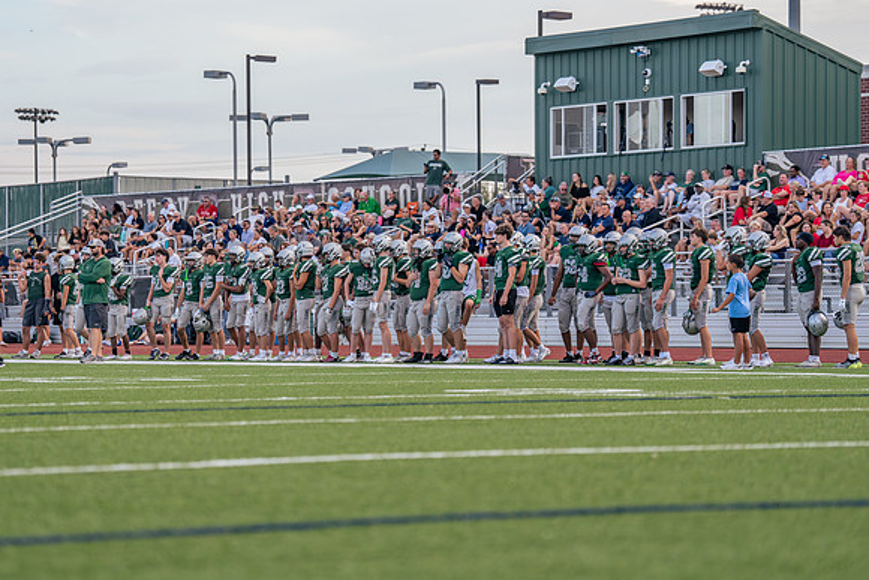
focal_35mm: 132
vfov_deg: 10.4
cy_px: 262
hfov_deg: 15.5
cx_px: 398
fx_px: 3197
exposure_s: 1/2500
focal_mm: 116
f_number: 2.8
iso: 800
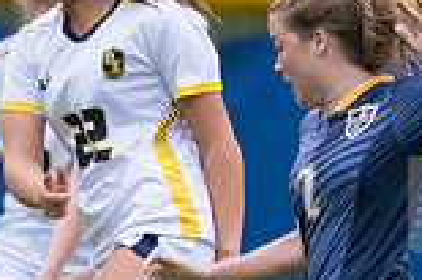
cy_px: 253
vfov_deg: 0.6
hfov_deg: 0.9
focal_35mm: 2184
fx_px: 25574
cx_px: 490
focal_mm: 390
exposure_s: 1/1600
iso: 4000
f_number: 5.6
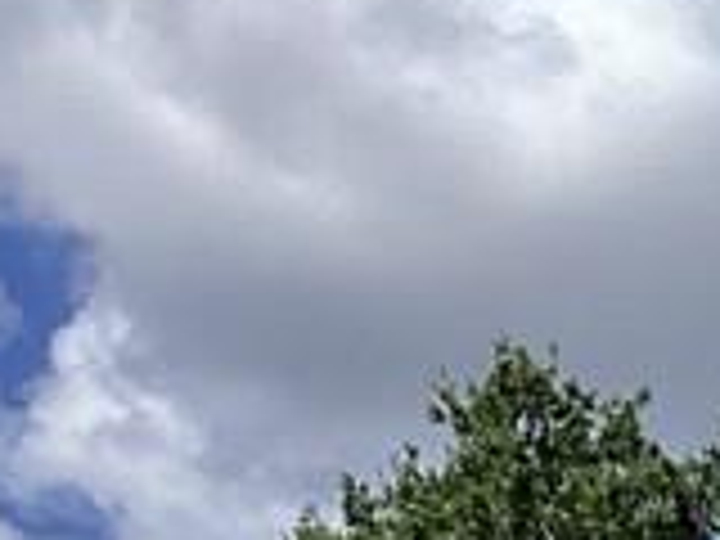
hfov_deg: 8.4
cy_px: 1660
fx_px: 4118
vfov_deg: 6.7
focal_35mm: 198
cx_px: 2182
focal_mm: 3.3
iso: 25
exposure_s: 1/1942
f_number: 2.4
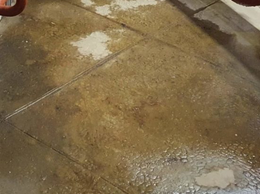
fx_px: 683
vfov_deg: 15.0
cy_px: -101
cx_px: 90
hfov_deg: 21.5
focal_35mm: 91
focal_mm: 4.32
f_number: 1.5
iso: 400
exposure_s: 1/50
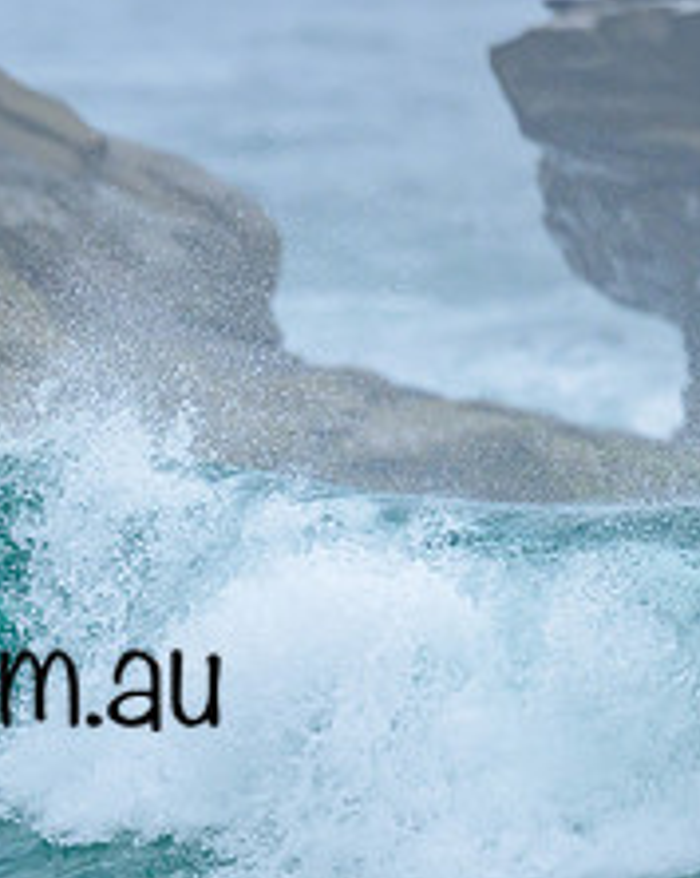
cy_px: 706
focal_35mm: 2329
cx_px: -410
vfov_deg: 0.8
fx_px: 60438
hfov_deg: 0.7
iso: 720
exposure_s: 1/2500
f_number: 6.3
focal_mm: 800
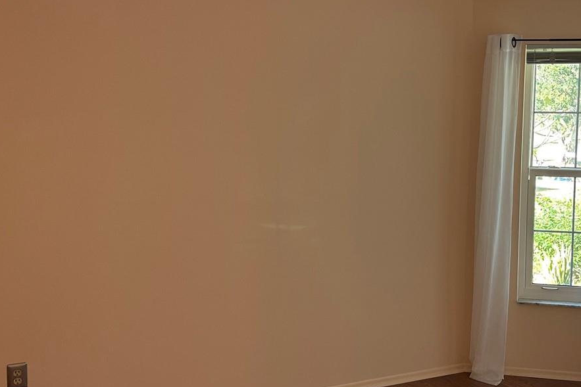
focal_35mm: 49
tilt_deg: -6.5
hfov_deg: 39.4
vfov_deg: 27.5
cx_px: 424
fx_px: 791
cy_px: 189
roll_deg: -1.5
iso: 80
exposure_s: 1/60
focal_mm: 5.7
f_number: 1.5
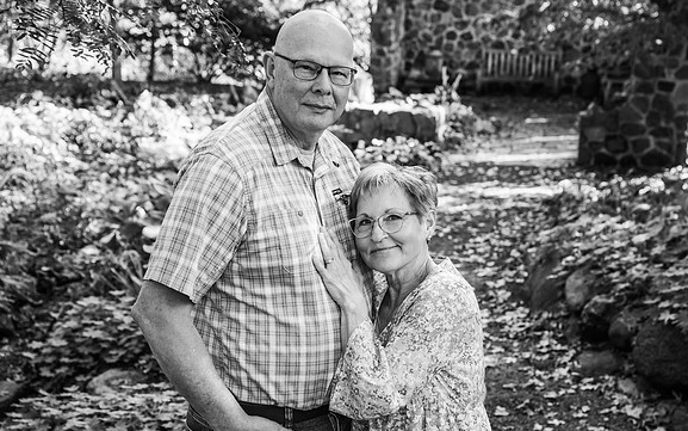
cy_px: 223
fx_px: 994
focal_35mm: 53
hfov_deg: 38.1
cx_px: 383
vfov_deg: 24.4
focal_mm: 46
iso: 500
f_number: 4.5
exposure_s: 1/250
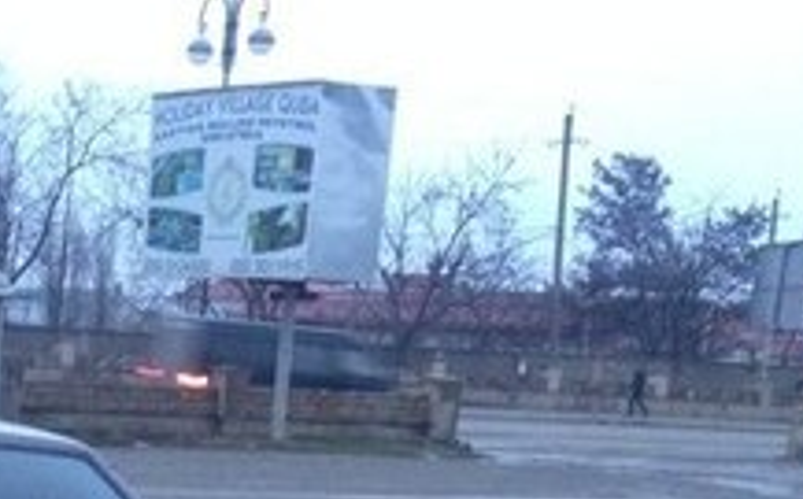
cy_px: 911
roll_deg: -5.6
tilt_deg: -17.4
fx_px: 2470
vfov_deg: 10.8
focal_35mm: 113
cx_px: -170
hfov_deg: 17.6
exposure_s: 1/20
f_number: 2.4
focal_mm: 4.28
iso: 200
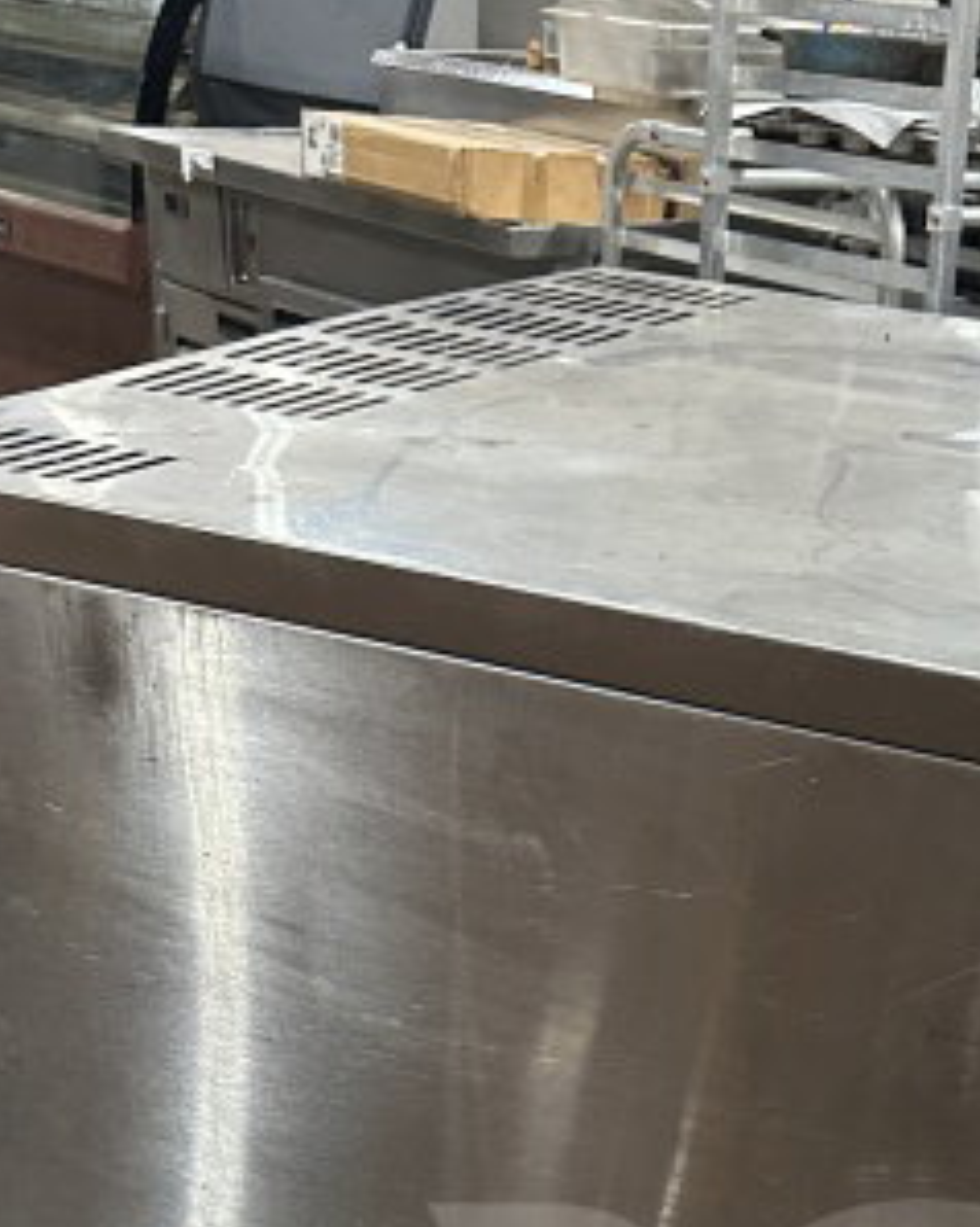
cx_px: 795
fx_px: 2323
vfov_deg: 25.9
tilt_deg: -30.8
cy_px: 1530
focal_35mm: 64
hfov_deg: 23.4
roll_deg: -6.1
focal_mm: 6.86
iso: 400
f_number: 1.78
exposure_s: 1/60
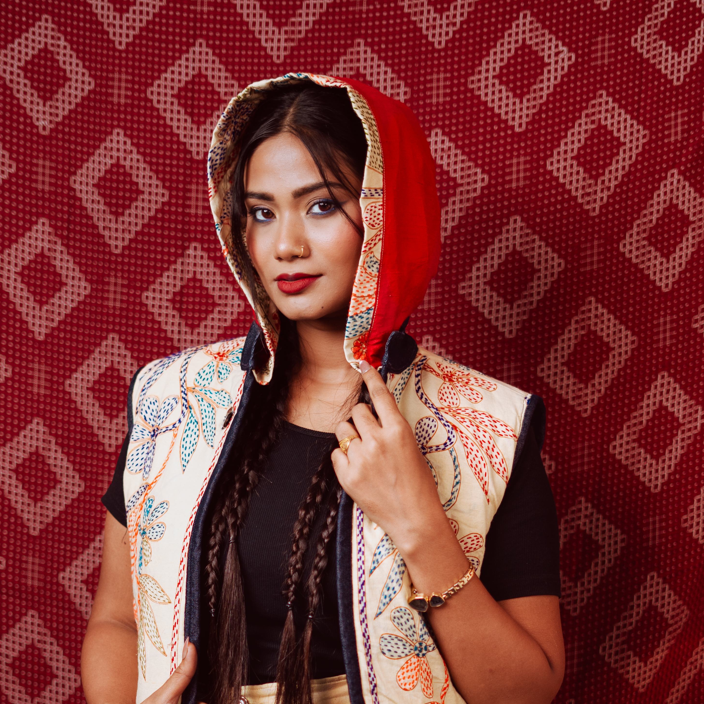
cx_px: 345
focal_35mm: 88
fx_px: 2025
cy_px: 647
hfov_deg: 19.7
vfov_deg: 19.3
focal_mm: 50
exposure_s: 1/200
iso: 200
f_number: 1.8
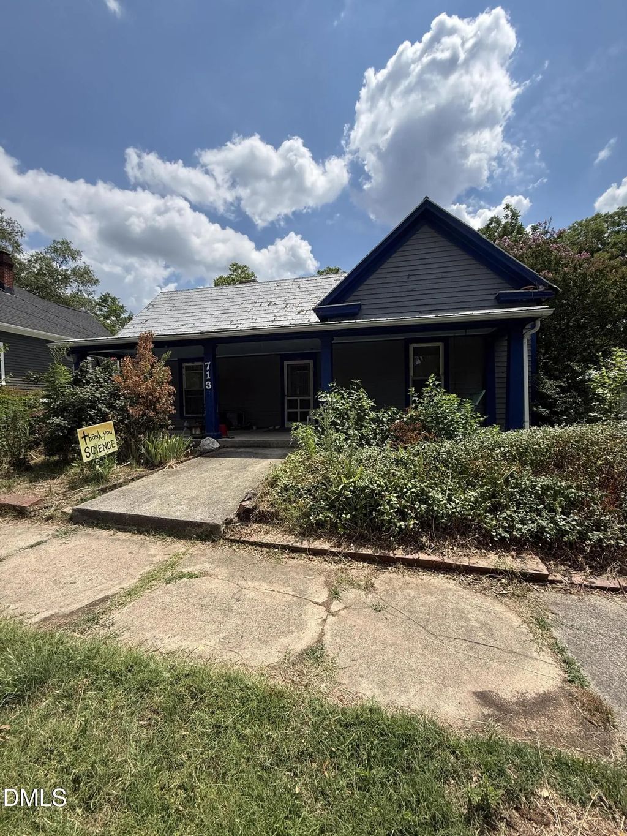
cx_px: 314
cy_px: 418
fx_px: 338
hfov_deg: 85.7
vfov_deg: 102.1
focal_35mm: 14
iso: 50
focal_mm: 2.22
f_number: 2.2
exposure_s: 1/2237
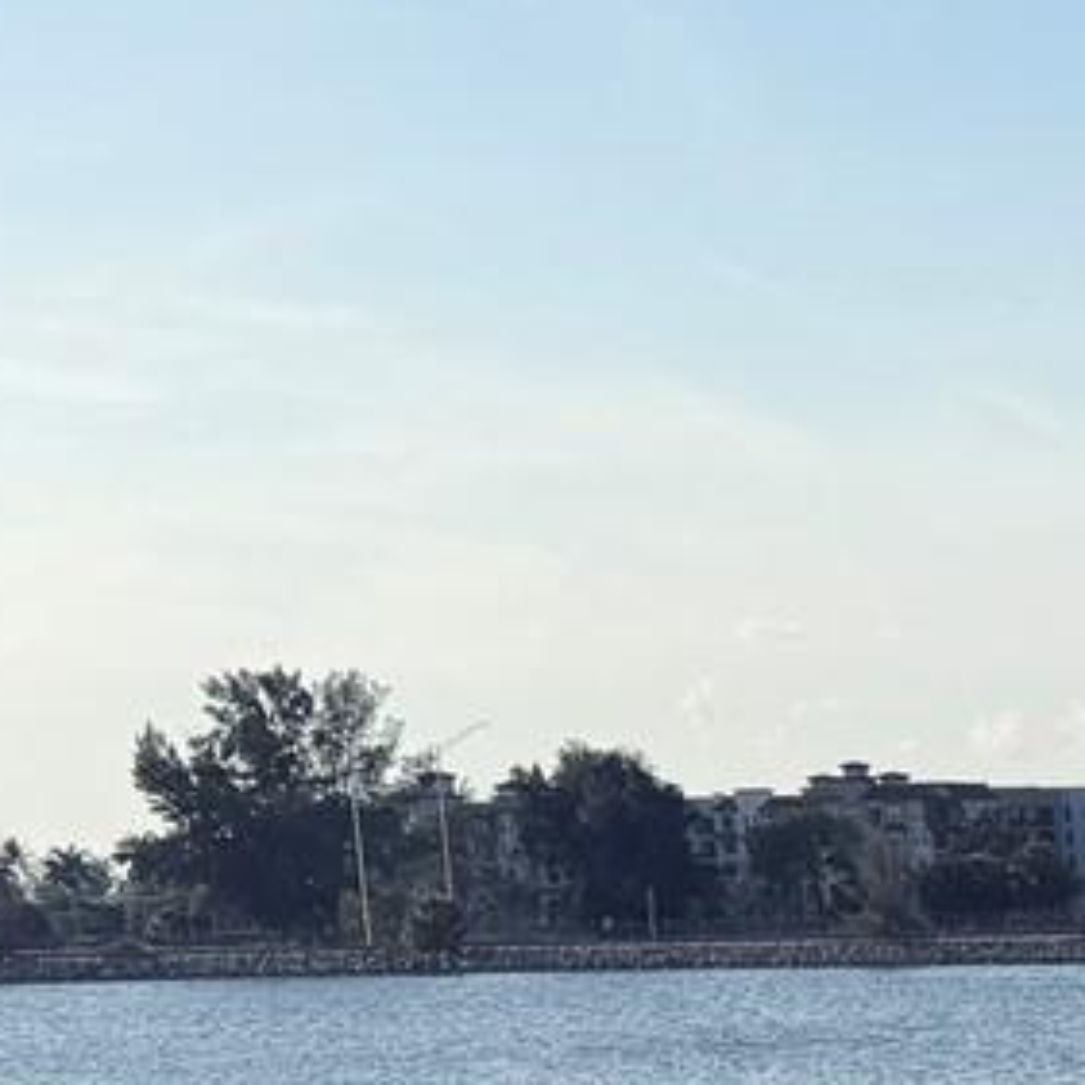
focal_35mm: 121
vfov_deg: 13.6
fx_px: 4291
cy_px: 1595
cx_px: 2228
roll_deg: +1.0
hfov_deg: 12.5
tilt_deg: -9.3
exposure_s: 1/6173
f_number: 1.78
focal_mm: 6.76
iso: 80
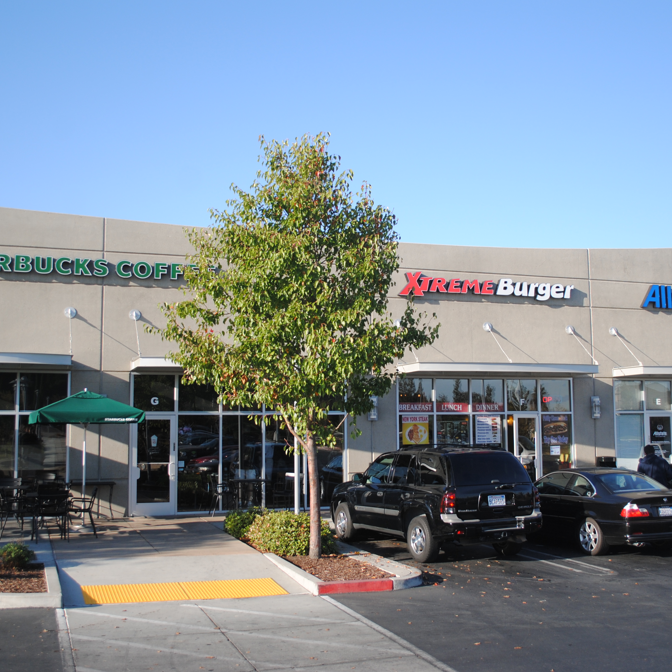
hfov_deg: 42.8
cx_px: 359
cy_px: 340
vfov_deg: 42.8
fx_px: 857
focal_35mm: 39
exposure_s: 1/500
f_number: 3.8
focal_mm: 20
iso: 100
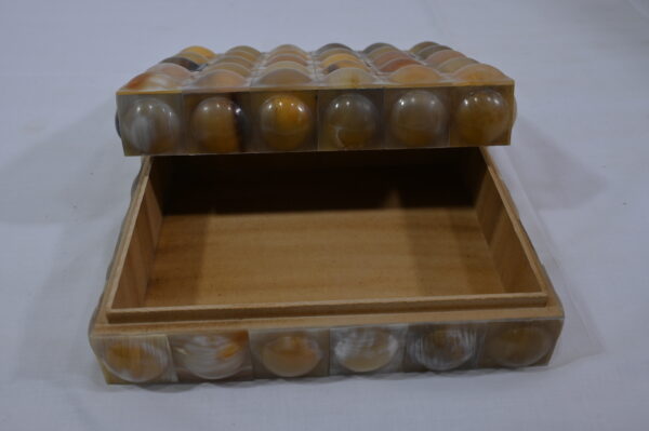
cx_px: 324
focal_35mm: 35
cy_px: 216
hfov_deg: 54.5
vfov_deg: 37.8
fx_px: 630
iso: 500
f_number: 9
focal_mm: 35
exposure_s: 1/125
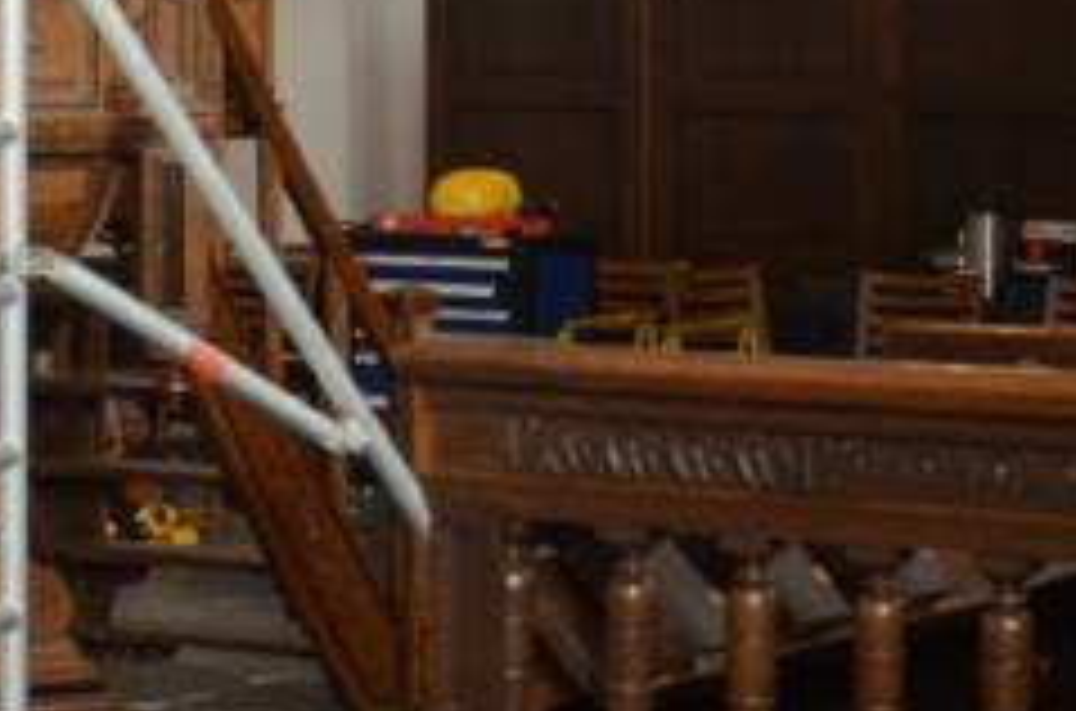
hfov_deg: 13.1
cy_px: -234
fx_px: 4591
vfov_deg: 8.7
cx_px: -126
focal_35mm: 154
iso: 640
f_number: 4
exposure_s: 1/50
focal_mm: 24
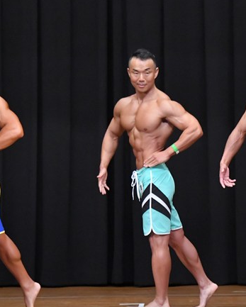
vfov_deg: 5.7
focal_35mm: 339
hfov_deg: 4.6
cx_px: 273
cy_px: 168
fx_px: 3082
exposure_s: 1/400
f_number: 5.6
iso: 8000
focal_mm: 135
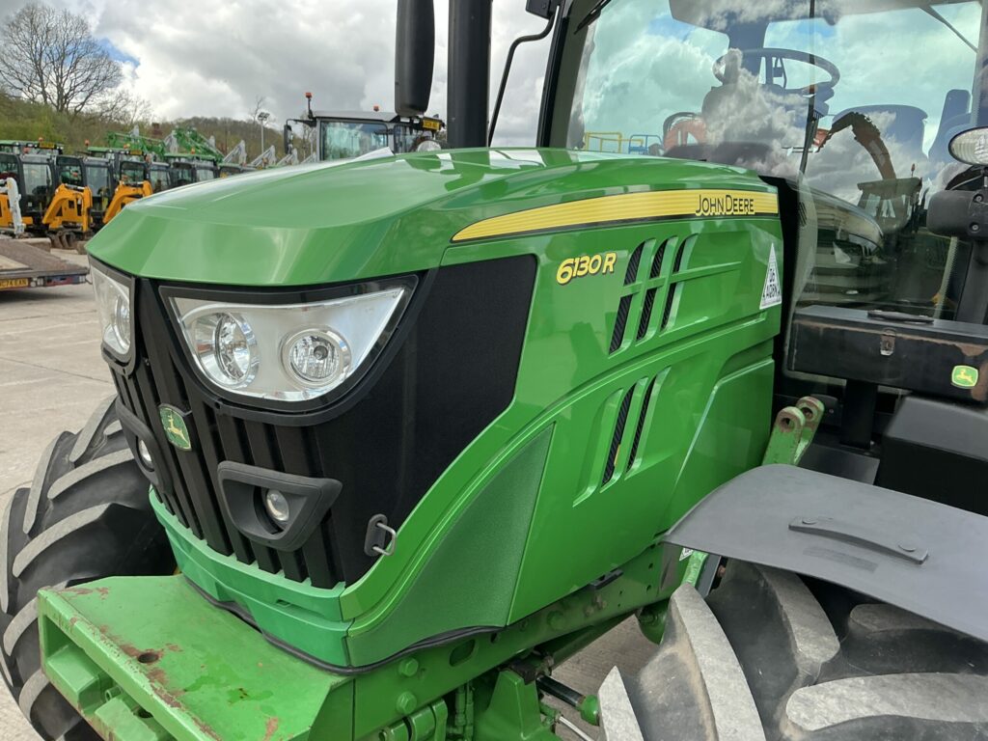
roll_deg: -2.6
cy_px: 370
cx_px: 494
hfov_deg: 63.4
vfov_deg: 49.7
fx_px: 799
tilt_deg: -10.4
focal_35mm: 28
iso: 25
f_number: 1.8
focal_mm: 3
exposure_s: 1/442
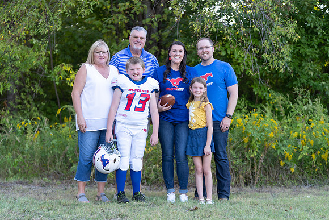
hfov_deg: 25.4
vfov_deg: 17.1
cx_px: 164
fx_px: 731
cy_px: 110
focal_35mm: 80
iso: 250
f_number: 2.8
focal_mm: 80
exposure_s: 1/320
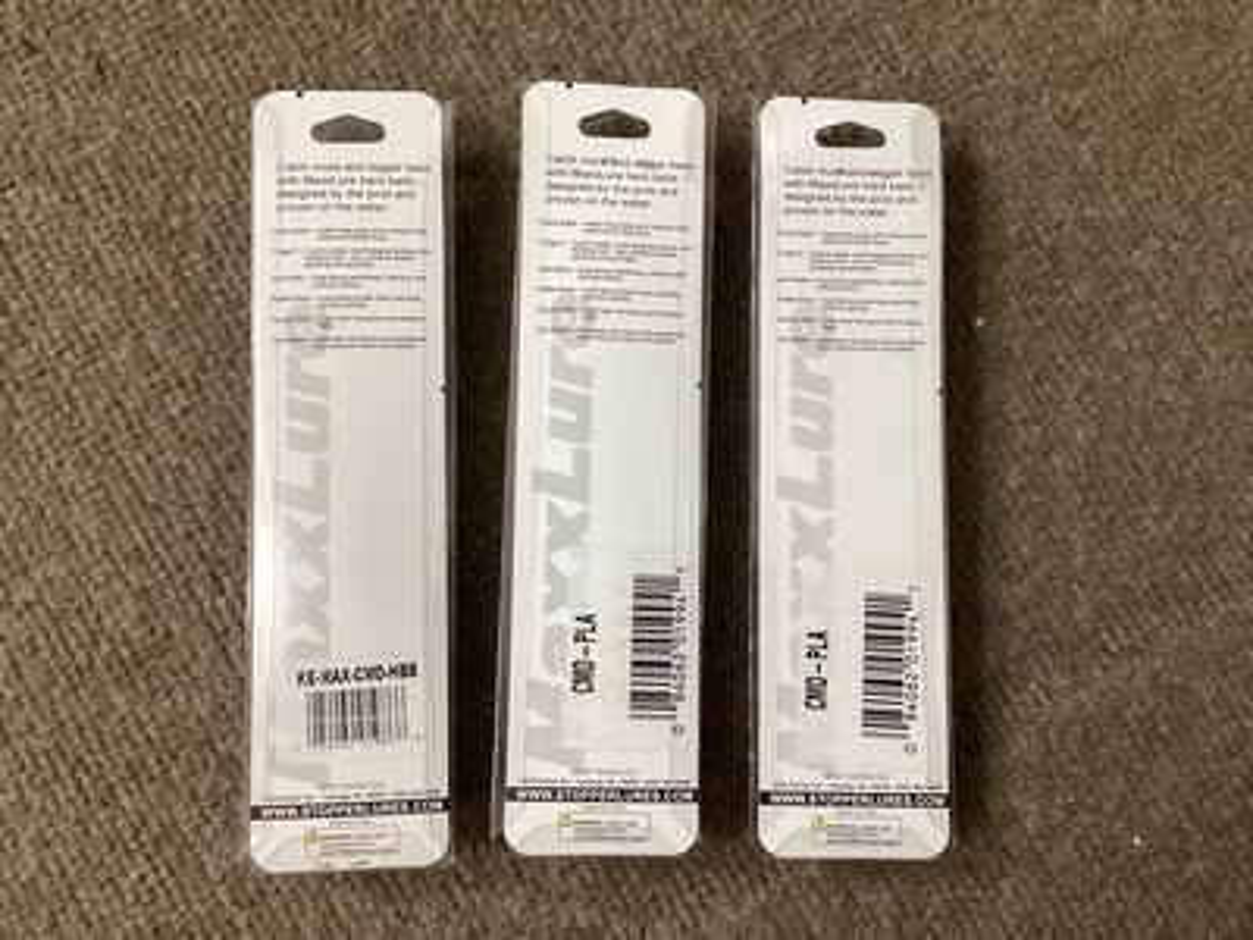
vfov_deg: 45.4
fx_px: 1122
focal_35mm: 31
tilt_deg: -83.1
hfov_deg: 58.4
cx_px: 626
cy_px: 470
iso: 250
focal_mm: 3.3
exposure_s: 1/60
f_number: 2.4
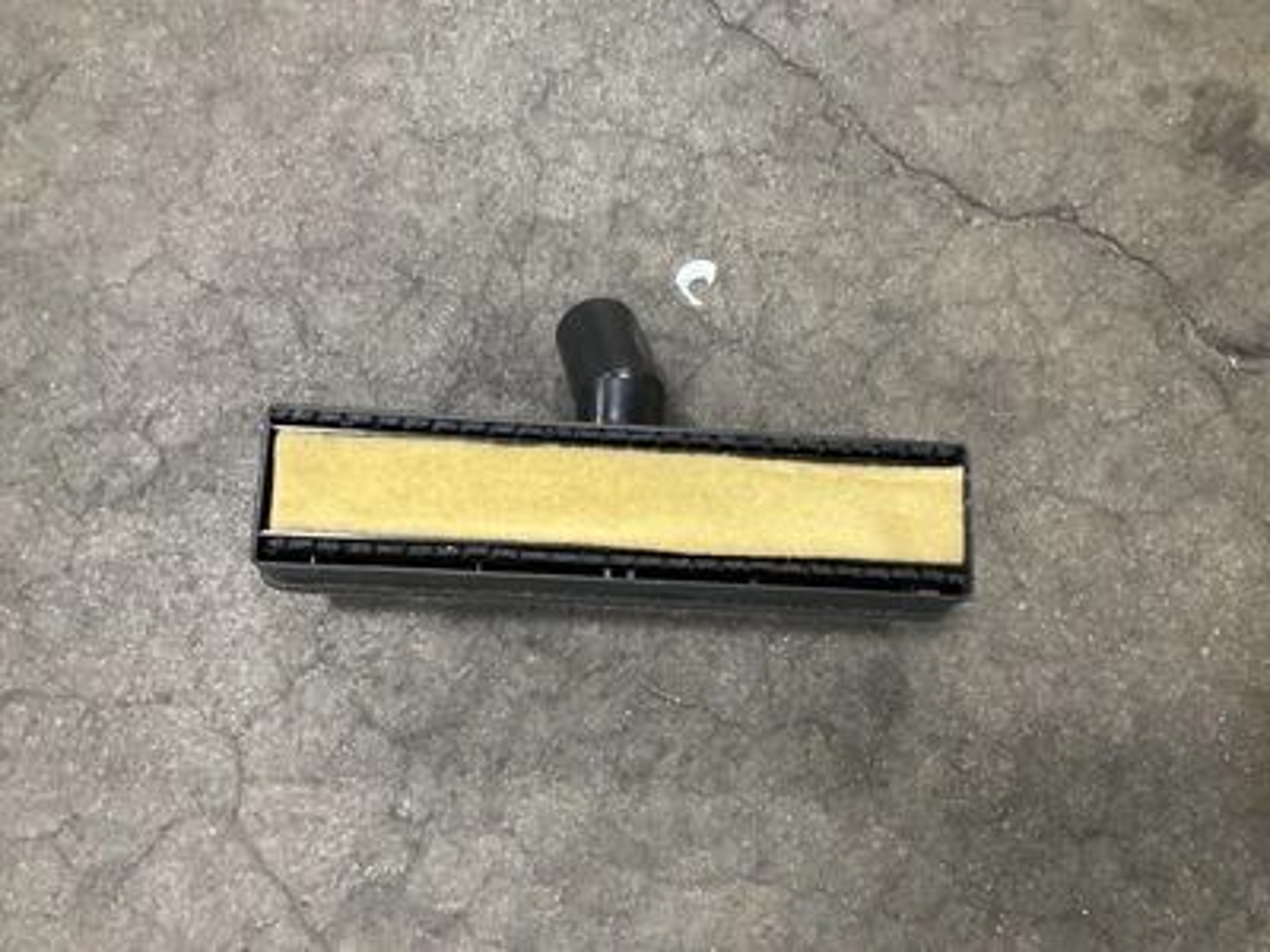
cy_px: 476
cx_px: 635
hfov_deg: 61.7
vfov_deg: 48.2
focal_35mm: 29
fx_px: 1064
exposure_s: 1/40
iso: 250
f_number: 1.8
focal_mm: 3
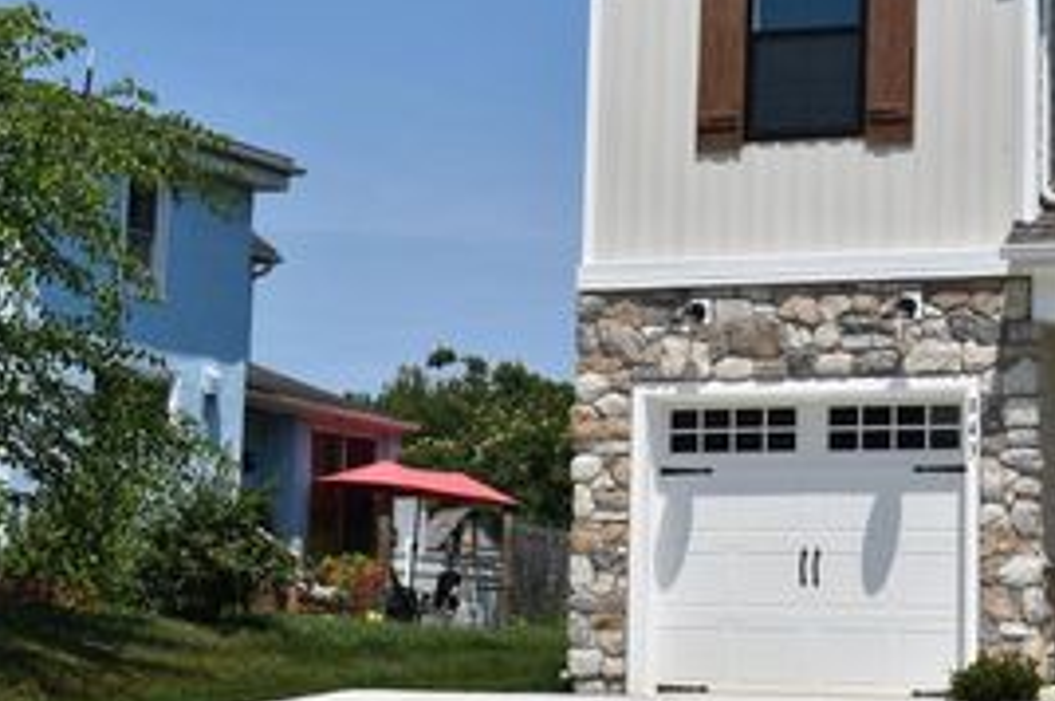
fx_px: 2459
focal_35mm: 84
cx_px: 882
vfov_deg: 16.2
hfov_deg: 23.8
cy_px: 262
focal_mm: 30
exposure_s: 1/400
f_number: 10
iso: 100
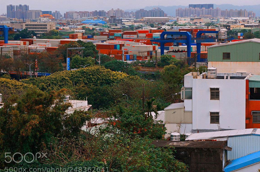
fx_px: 757
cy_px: 67
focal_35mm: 105
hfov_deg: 19.4
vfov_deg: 13.0
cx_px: 172
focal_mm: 50
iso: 100
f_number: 11
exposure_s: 1/100
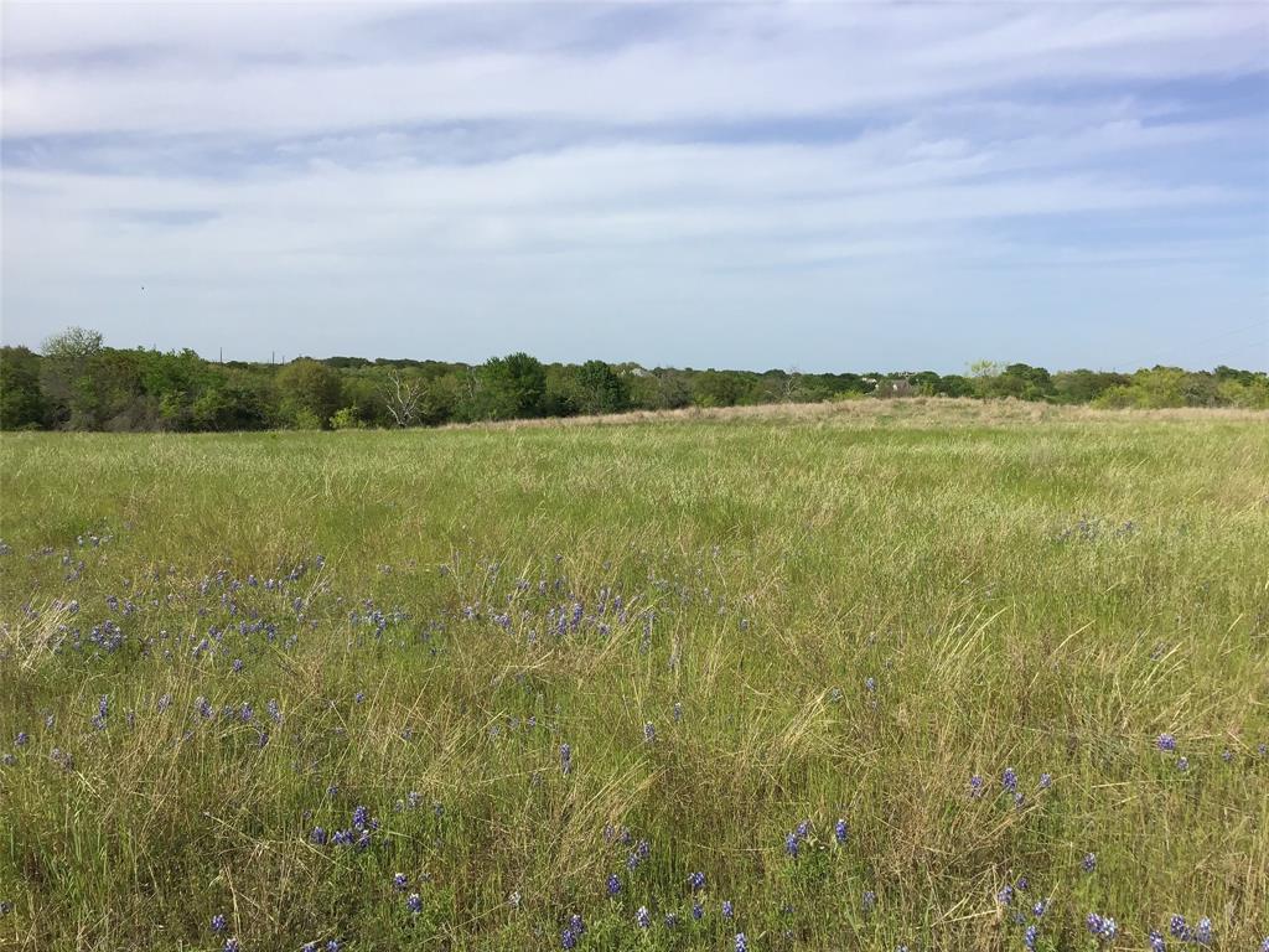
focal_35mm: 31
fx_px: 1136
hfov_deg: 58.4
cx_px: 634
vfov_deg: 45.4
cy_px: 476
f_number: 2.4
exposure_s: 1/1538
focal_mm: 3.3
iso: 25
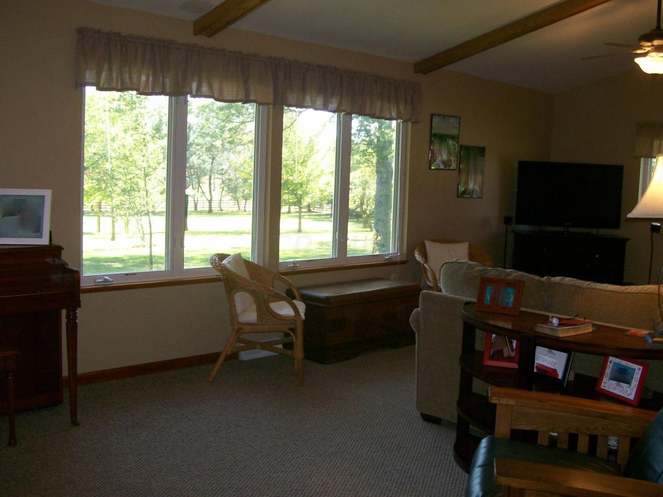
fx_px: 690
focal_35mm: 36
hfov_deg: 51.4
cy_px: 248
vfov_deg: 39.7
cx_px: 332
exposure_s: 1/64
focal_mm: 6
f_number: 2.7
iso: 140
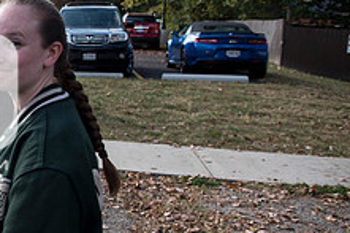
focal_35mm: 63
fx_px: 612
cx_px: -101
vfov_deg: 21.5
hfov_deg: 27.0
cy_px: 109
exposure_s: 1/640
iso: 250
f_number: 4.5
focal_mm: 24
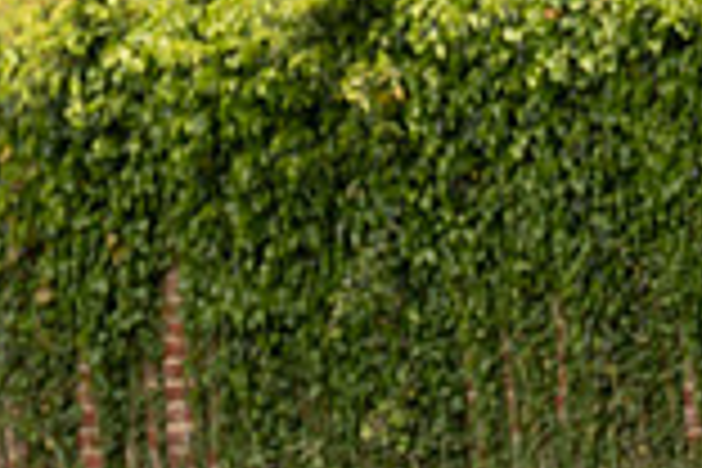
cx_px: -101
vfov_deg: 1.3
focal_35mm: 1060
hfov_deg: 1.9
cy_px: 446
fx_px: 20668
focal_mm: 188
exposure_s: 1/1000
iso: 320
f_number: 4.5
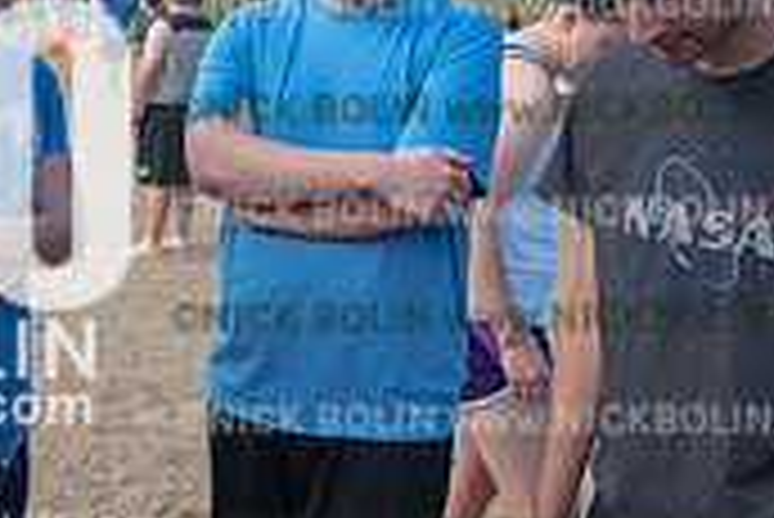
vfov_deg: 16.9
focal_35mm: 81
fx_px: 1743
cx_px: -189
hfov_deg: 22.7
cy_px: 214
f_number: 3.2
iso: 160
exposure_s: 1/640
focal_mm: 24
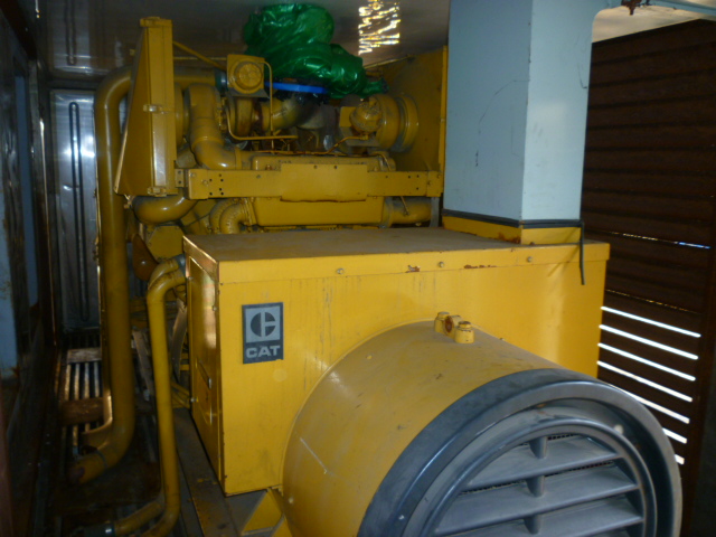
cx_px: 358
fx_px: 600
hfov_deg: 61.7
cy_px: 268
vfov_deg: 48.2
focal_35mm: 29
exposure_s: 1/30
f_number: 3.3
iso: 125
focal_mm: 5.2
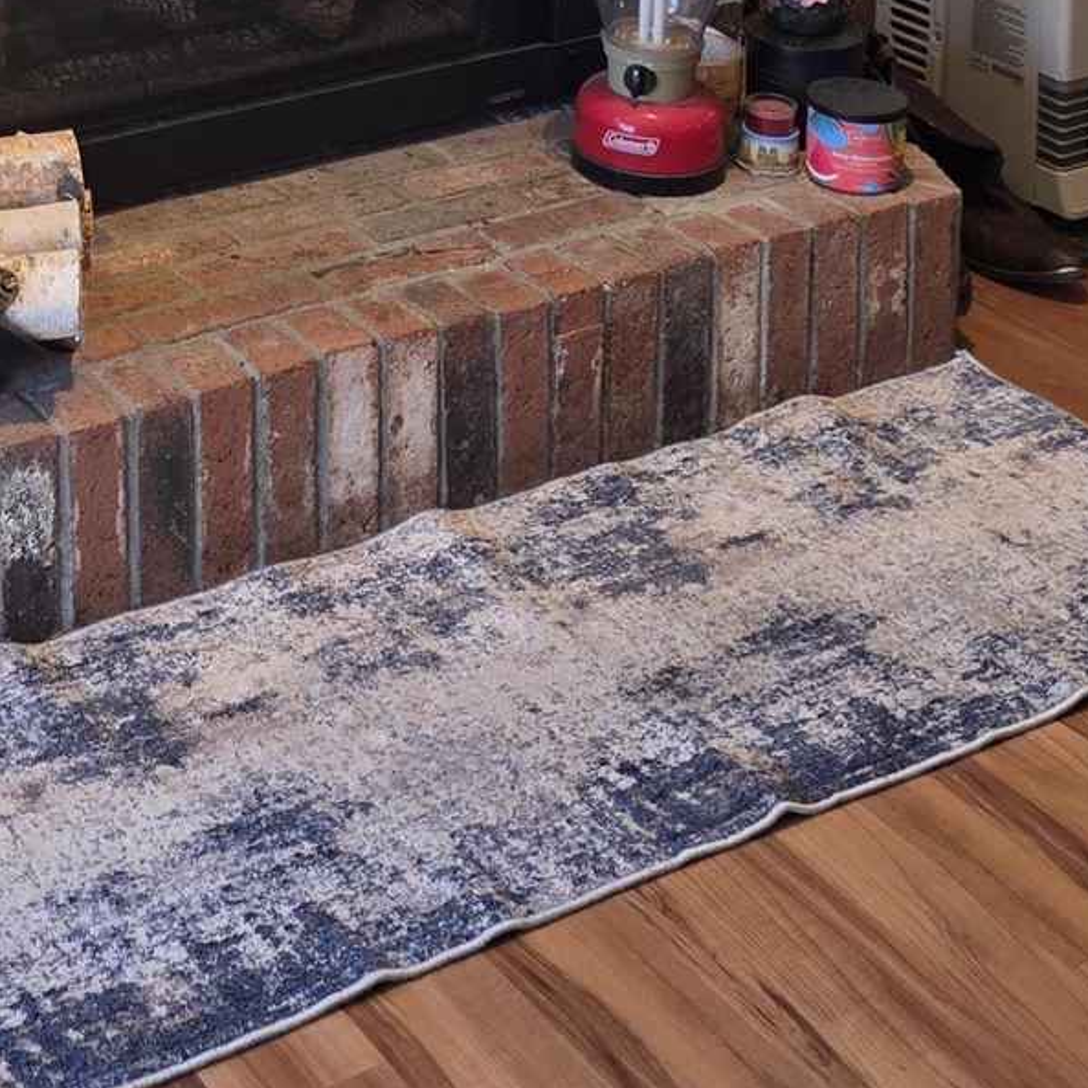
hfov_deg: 21.4
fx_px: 2809
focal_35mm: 79
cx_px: 84
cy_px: -462
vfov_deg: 19.5
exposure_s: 1/120
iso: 80
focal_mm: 6.25
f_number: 1.7
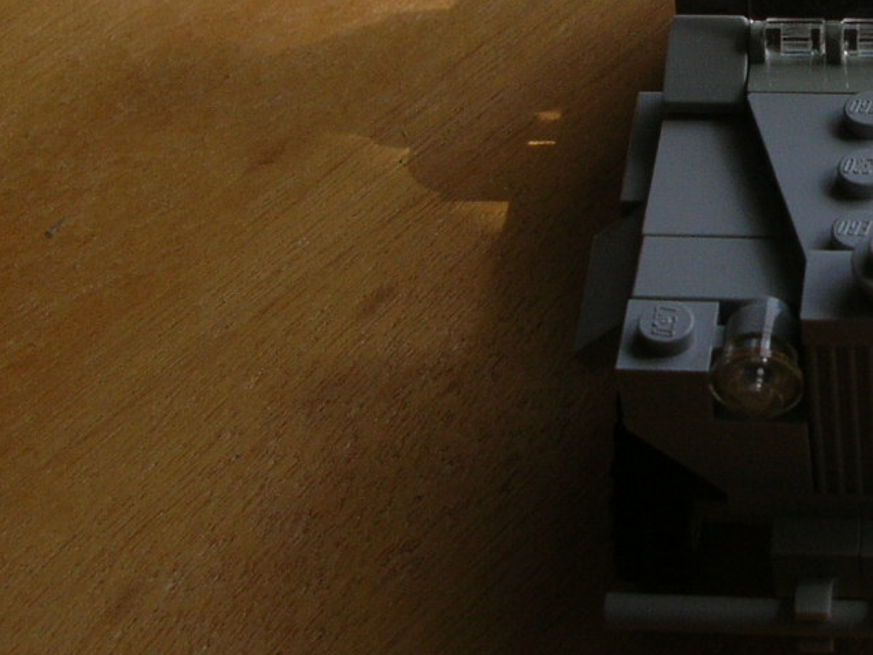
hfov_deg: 21.3
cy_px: 102
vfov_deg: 16.6
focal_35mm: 88
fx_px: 2219
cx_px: 920
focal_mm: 5.8
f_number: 2.8
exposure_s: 1/243
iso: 50
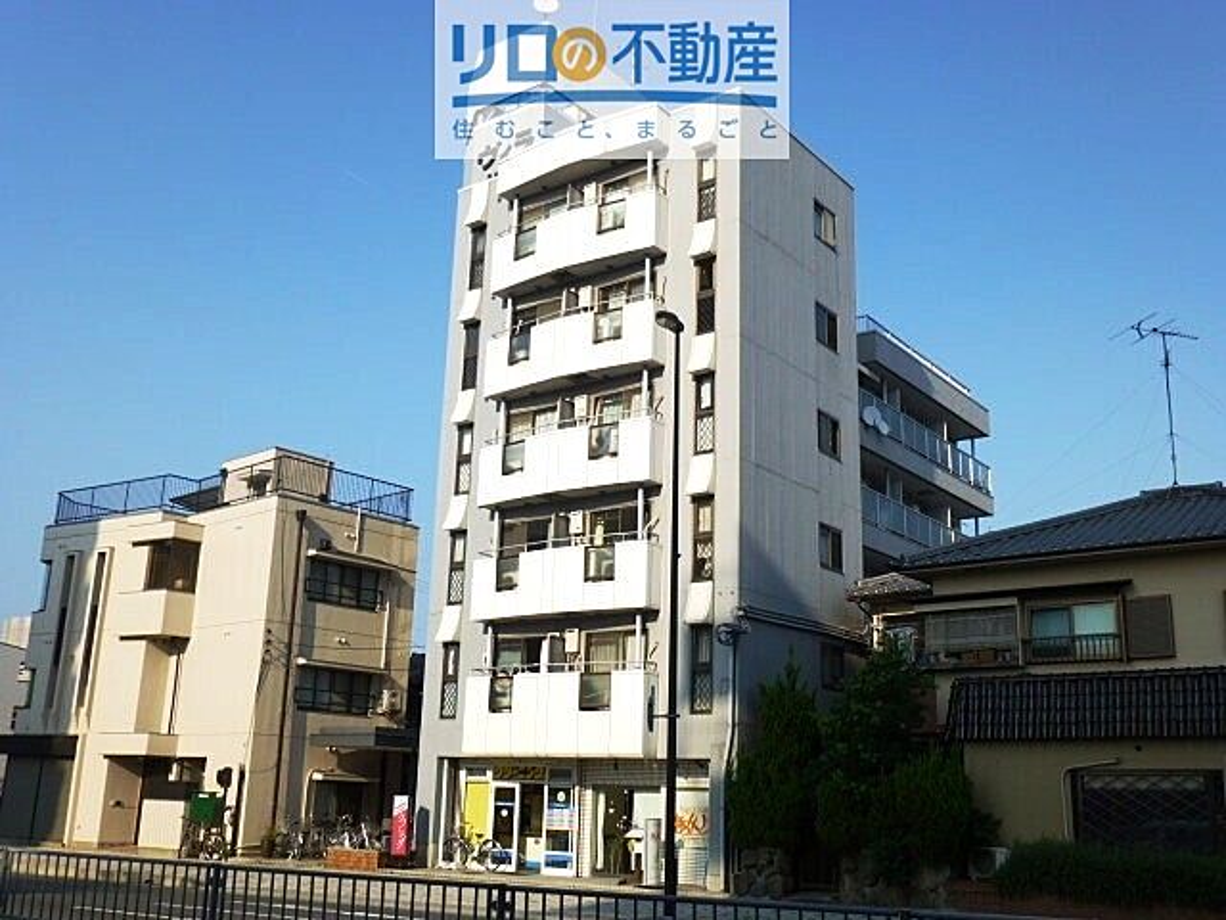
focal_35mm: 34
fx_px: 1204
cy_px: 460
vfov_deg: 41.8
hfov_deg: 54.0
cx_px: 613
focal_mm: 6
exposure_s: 1/1000
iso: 100
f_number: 3.5
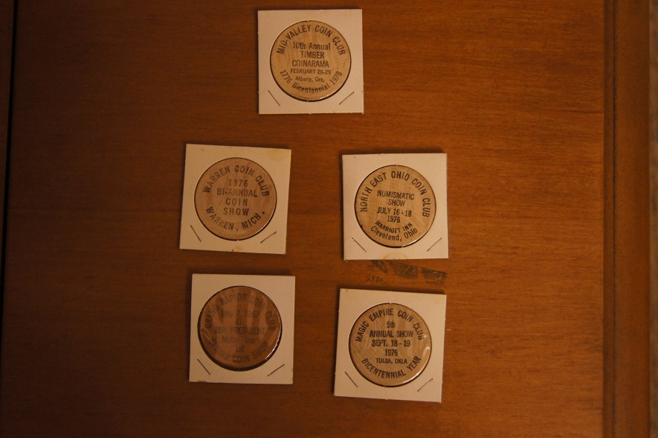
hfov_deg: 37.9
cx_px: 329
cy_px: 219
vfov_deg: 25.7
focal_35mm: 52
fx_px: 959
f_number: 5
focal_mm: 35
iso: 1600
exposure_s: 1/30
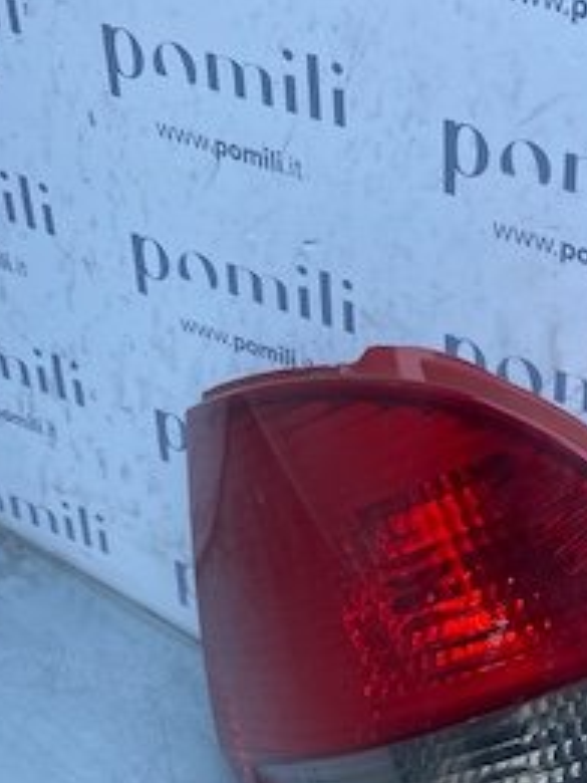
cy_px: 792
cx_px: 677
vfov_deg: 28.3
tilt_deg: -45.6
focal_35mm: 64
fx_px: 1447
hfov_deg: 21.5
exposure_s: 1/799
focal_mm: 4.25
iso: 32
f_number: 1.8
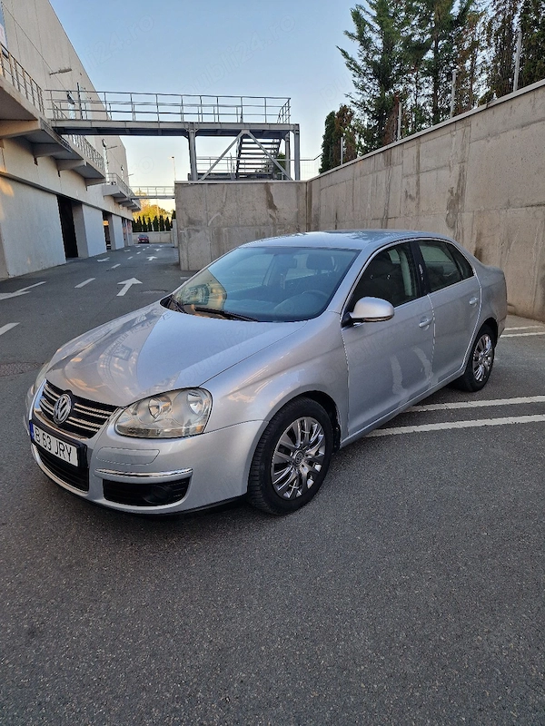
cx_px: 272
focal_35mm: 23
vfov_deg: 73.9
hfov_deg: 58.9
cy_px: 363
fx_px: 483
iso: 50
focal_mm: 5.4
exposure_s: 1/312
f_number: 1.8
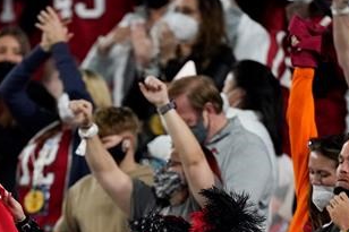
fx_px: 12285
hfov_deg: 1.6
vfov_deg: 1.1
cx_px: 136
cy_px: 235
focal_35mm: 1268
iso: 6400
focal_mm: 600
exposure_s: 1/2500
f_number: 4
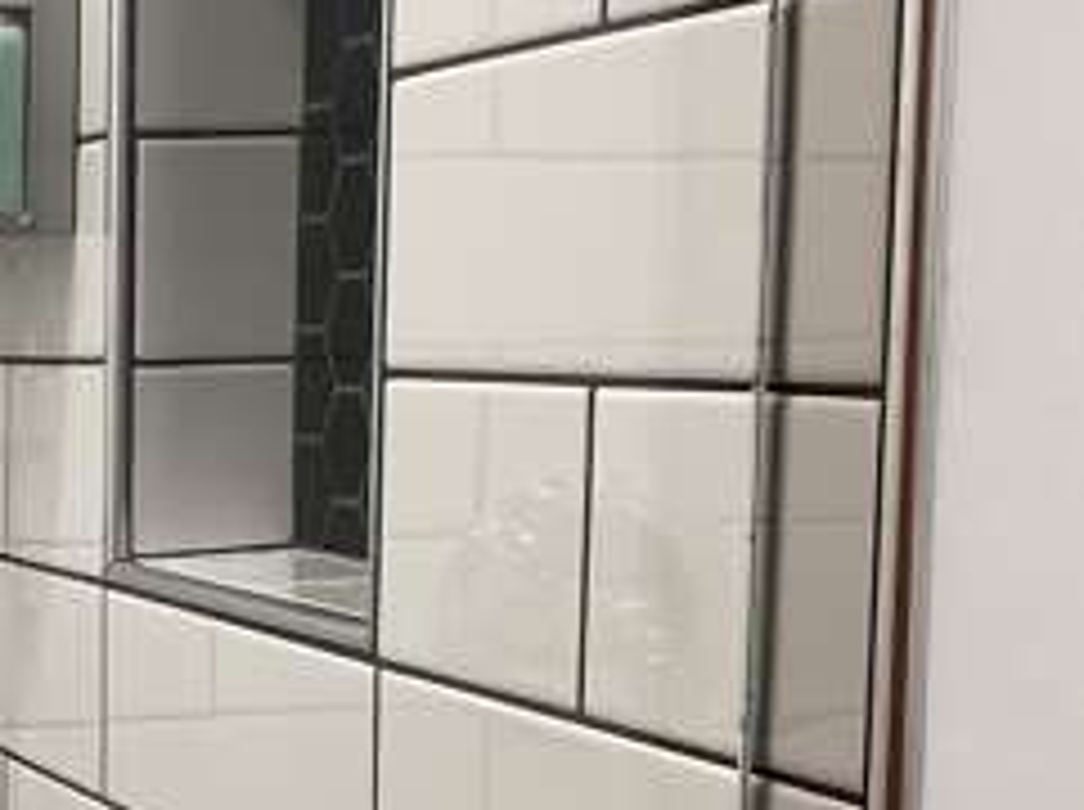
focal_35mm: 88
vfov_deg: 16.6
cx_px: -335
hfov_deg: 20.3
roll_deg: +0.9
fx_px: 2752
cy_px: 680
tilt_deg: -7.7
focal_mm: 3.3
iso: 80
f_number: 2.4
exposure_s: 1/60
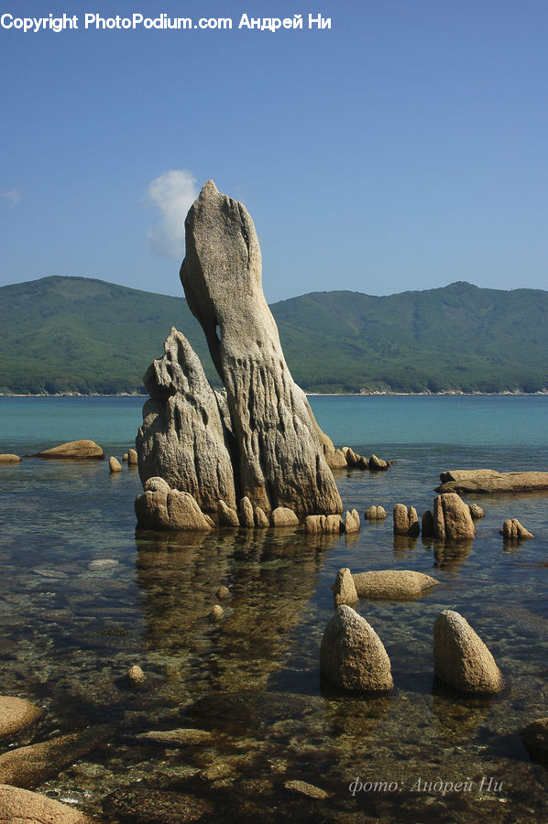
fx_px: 961
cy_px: 412
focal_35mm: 42
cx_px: 274
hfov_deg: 31.8
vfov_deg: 46.4
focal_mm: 28
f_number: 11
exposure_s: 1/125
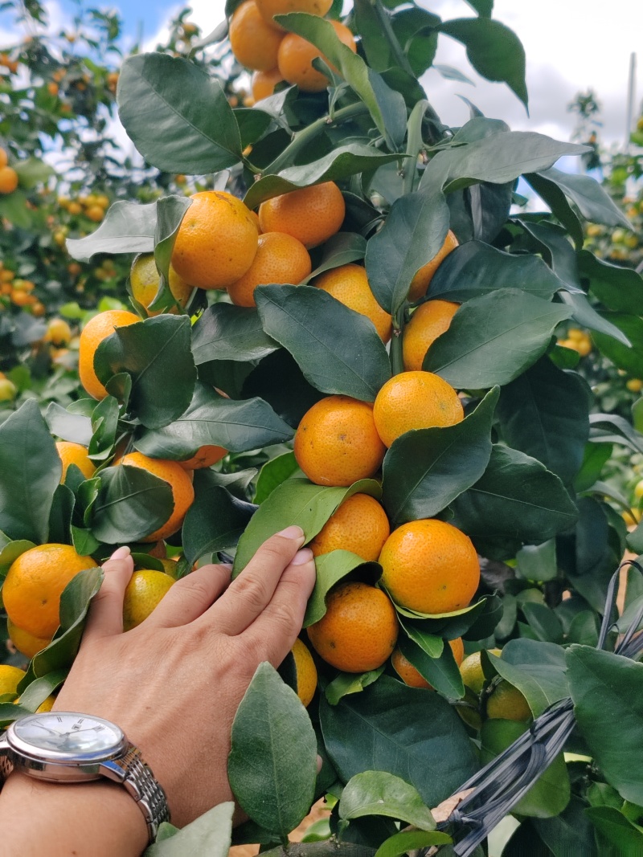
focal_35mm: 54
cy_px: 428
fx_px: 1338
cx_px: 322
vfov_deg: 35.5
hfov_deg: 27.0
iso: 100
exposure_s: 1/490
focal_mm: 6.14
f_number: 1.8
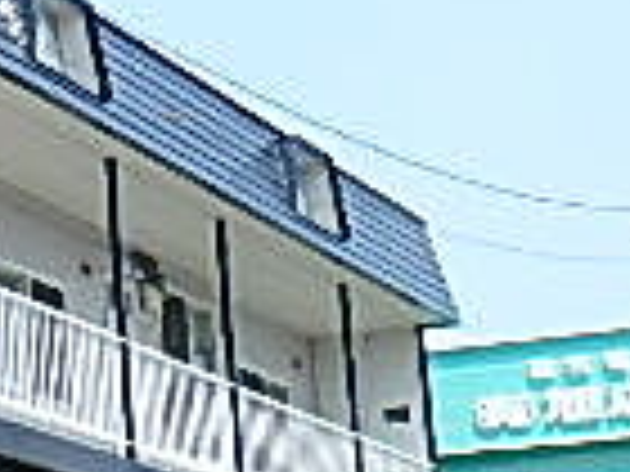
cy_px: 328
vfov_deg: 10.4
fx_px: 2584
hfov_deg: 12.1
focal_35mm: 142
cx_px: -702
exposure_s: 1/400
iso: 125
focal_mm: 5.6
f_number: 4.7
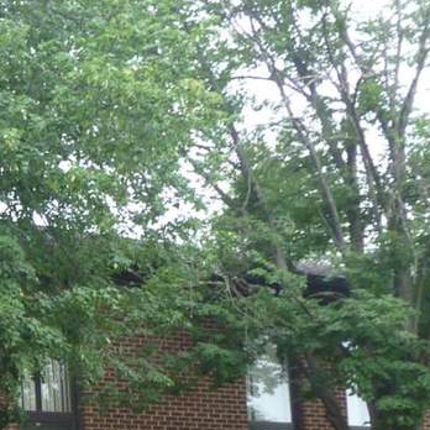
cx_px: -257
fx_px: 1279
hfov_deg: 16.9
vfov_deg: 18.1
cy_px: 515
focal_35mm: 91
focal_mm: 5
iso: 80
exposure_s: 1/30
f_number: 3.3
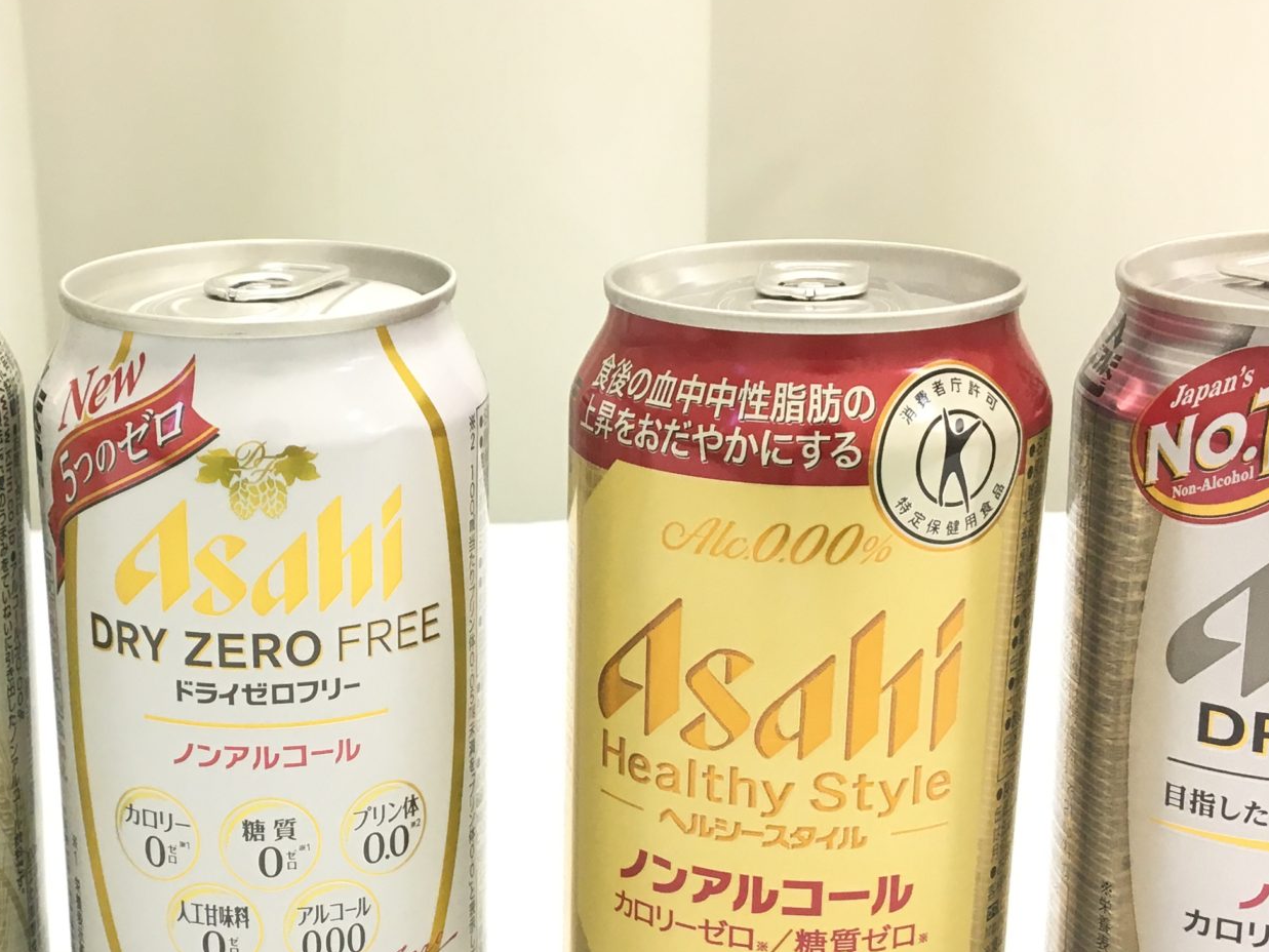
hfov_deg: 31.7
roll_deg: +0.7
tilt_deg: -19.3
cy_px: 627
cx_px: 349
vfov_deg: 24.3
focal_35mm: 60
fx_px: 2200
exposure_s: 1/30
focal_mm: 4.15
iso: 50
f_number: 2.2
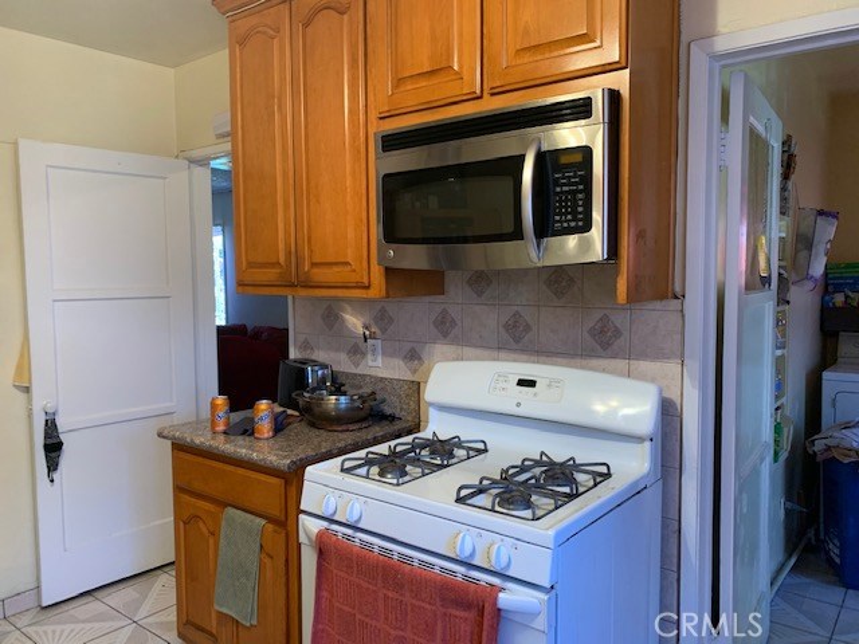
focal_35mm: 26
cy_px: 322
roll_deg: +0.9
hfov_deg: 67.3
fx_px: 645
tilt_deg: -3.4
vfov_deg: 53.1
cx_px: 430
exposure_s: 1/60
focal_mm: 4.25
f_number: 1.8
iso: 200
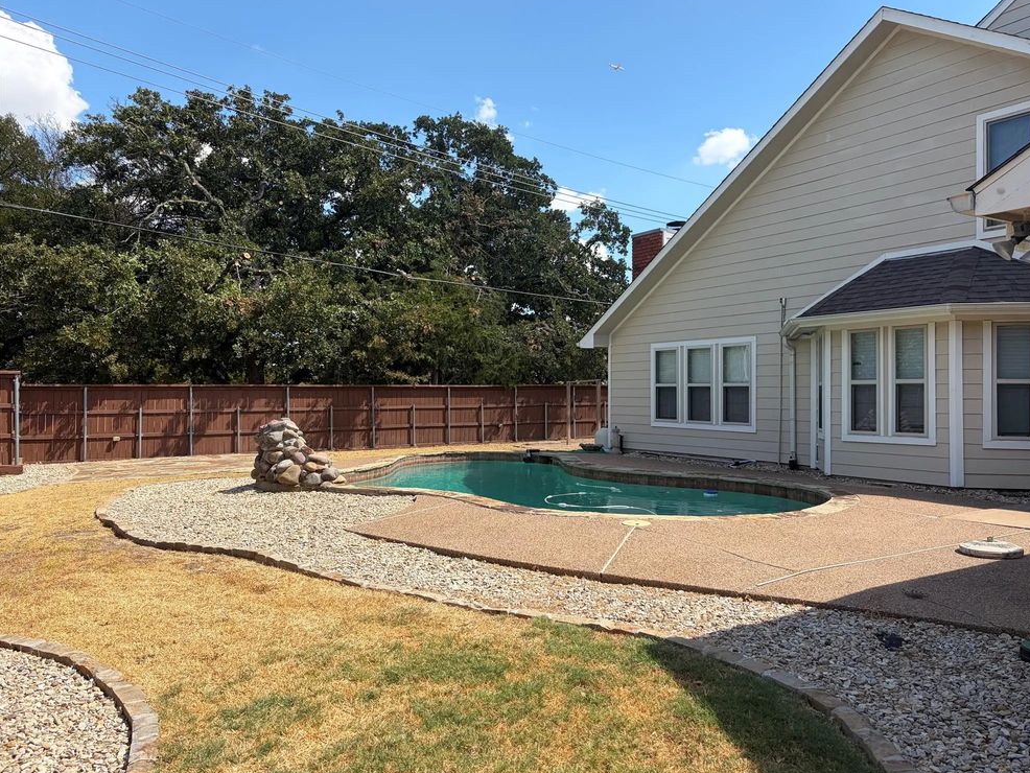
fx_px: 804
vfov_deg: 51.4
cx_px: 534
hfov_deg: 65.3
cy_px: 376
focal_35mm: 27
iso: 50
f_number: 1.6
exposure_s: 1/2075
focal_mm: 5.96
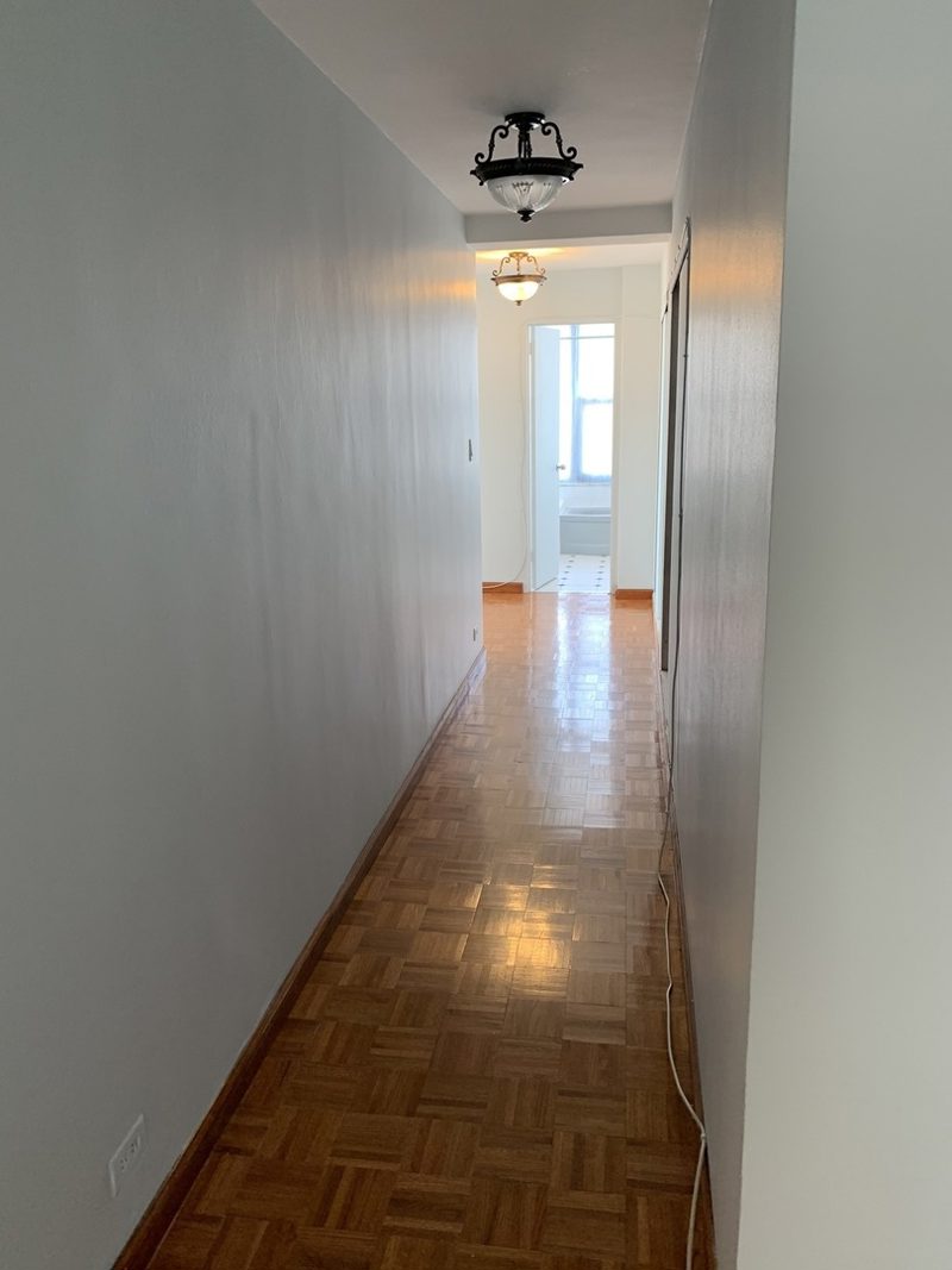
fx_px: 954
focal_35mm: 26
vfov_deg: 67.3
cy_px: 635
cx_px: 476
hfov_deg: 53.1
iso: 80
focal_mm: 4.25
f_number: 1.8
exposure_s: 1/60
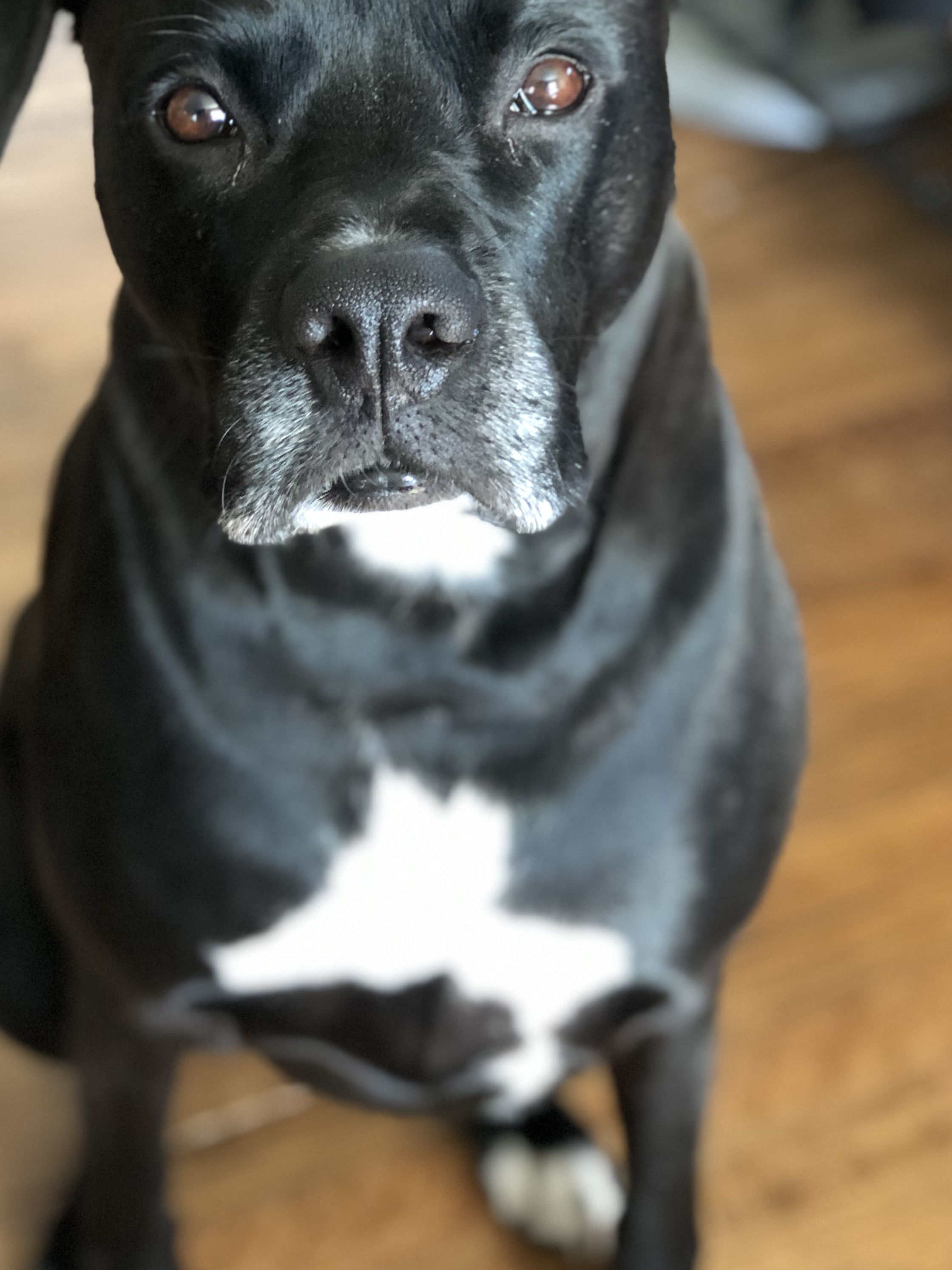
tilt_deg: -37.8
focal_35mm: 77
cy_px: 550
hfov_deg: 19.1
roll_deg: +1.3
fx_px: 2823
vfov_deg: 25.3
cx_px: 384
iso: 400
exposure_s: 1/30
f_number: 2.8
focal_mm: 6.6
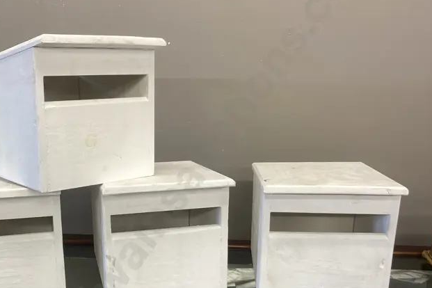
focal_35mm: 48
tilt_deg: -17.6
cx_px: 168
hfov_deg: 40.9
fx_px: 576
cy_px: 207
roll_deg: +0.3
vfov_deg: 27.8
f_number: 1.8
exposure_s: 1/50
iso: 64
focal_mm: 3.99
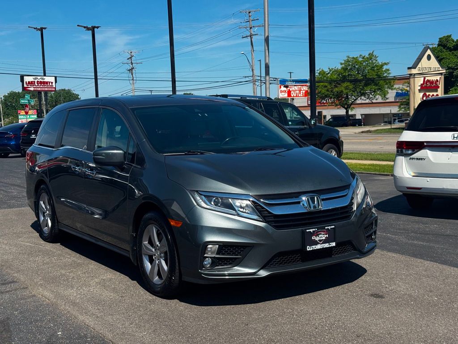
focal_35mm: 48
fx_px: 635
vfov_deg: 30.3
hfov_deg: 39.7
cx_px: 229
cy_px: 172
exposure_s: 1/4310
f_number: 1.78
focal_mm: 6.76
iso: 64
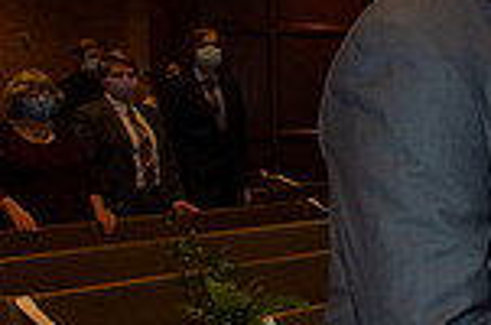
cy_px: 198
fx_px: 1415
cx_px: 839
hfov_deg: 16.8
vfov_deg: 13.1
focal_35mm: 104
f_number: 5.6
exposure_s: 1/160
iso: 1250
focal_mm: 27
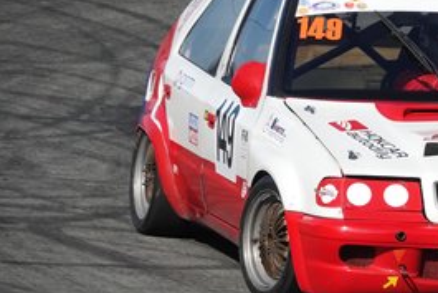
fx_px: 6403
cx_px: 355
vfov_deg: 2.6
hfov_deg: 3.9
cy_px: 185
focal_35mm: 526
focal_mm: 113.69
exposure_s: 1/800
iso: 100
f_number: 5
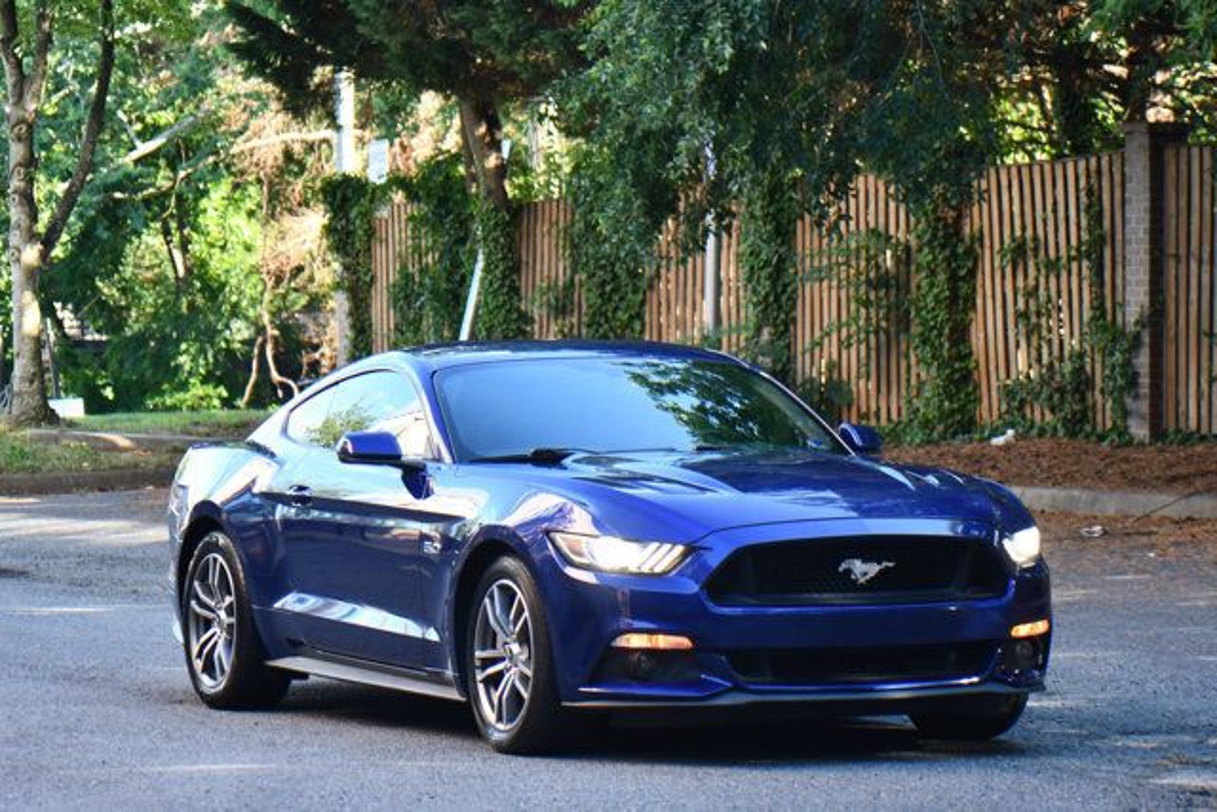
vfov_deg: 9.9
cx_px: 608
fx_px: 4666
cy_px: 406
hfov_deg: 14.9
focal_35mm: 138
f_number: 4.8
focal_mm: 92
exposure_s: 1/250
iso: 560
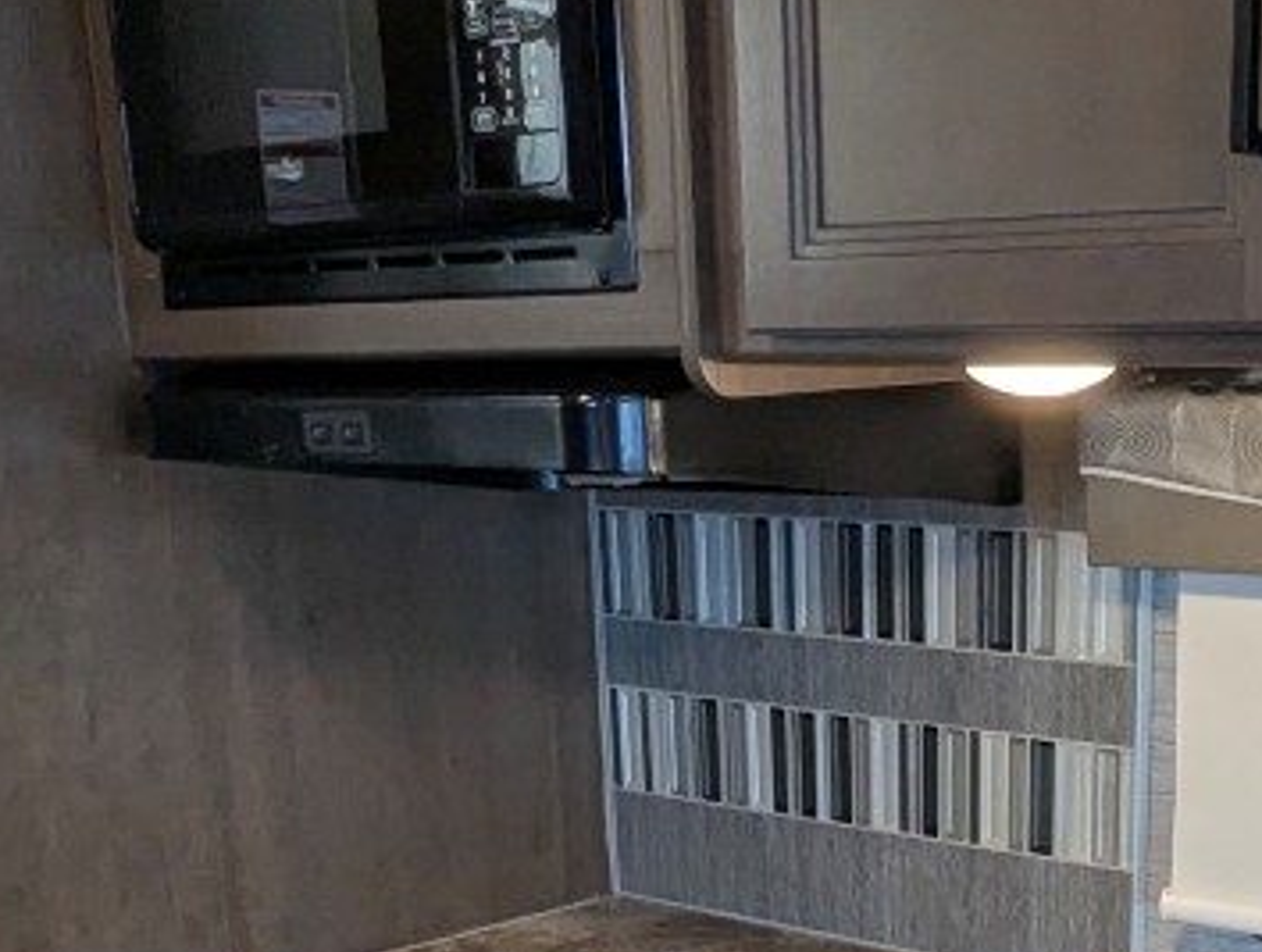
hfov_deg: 30.4
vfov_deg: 21.3
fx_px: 2301
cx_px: 850
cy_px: 1223
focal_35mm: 63
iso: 154
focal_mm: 2.35
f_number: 2.2
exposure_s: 1/114
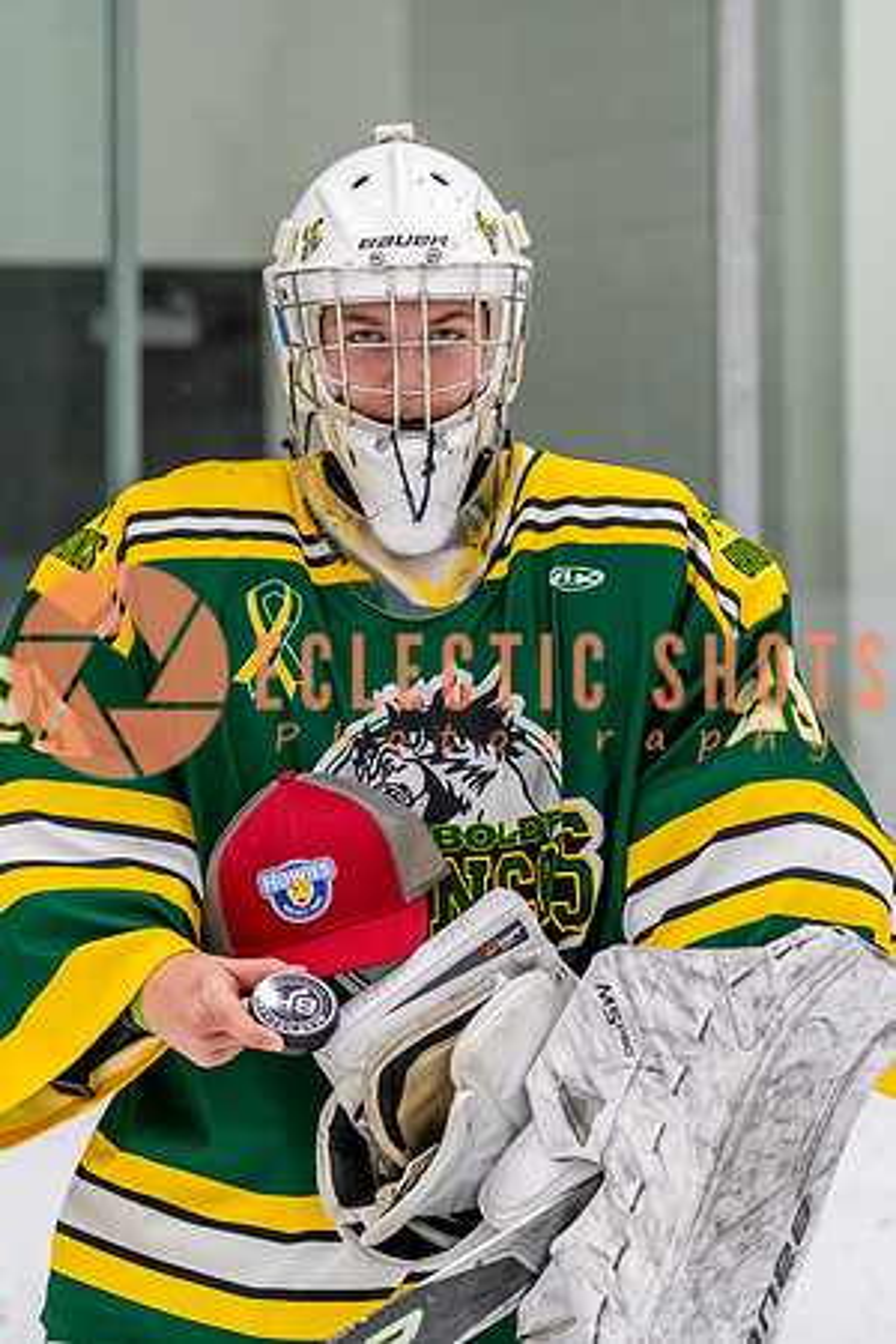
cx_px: 448
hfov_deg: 13.0
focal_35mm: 105
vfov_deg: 19.5
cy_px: 672
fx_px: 3920
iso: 4000
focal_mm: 70
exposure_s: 1/800
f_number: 2.8
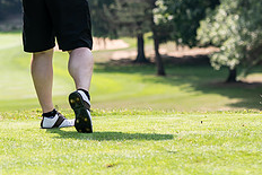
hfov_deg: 7.9
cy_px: -22
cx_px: 93
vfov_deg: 5.2
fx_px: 1908
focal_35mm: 262
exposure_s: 1/1250
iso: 200
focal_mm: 105
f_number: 3.2
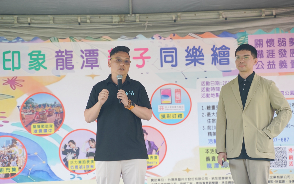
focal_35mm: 77
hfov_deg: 26.8
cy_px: 88
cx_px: 146
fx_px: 617
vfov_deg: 16.9
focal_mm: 75
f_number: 4
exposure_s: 1/160
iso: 500
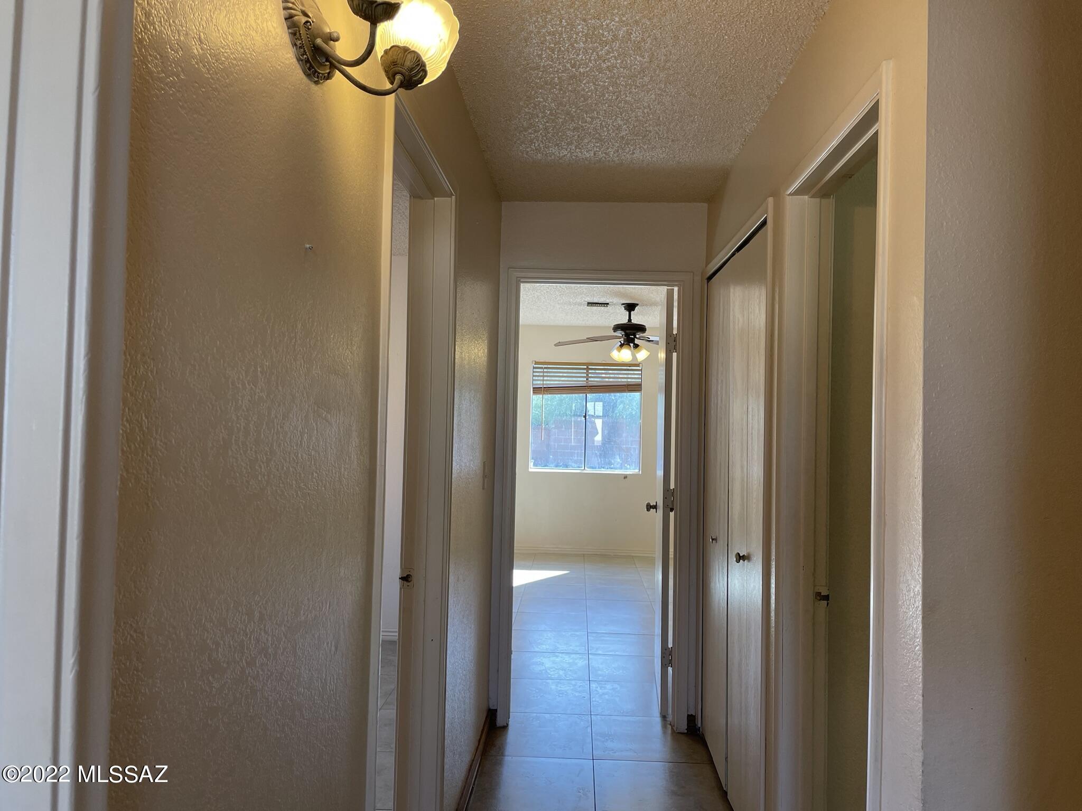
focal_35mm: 26
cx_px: 541
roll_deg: -0.8
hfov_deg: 67.3
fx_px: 813
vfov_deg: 53.1
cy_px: 406
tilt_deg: +1.7
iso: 50
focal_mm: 4.2
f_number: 1.6
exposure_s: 1/120
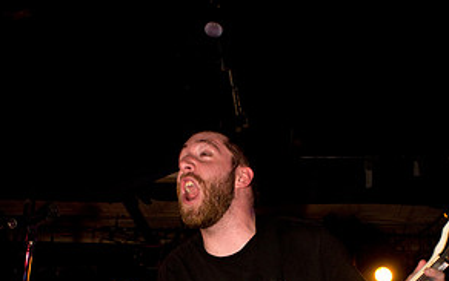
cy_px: 304
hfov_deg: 42.6
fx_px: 576
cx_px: 228
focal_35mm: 47
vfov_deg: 25.6
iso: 1600
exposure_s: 1/250
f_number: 2.8
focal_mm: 20
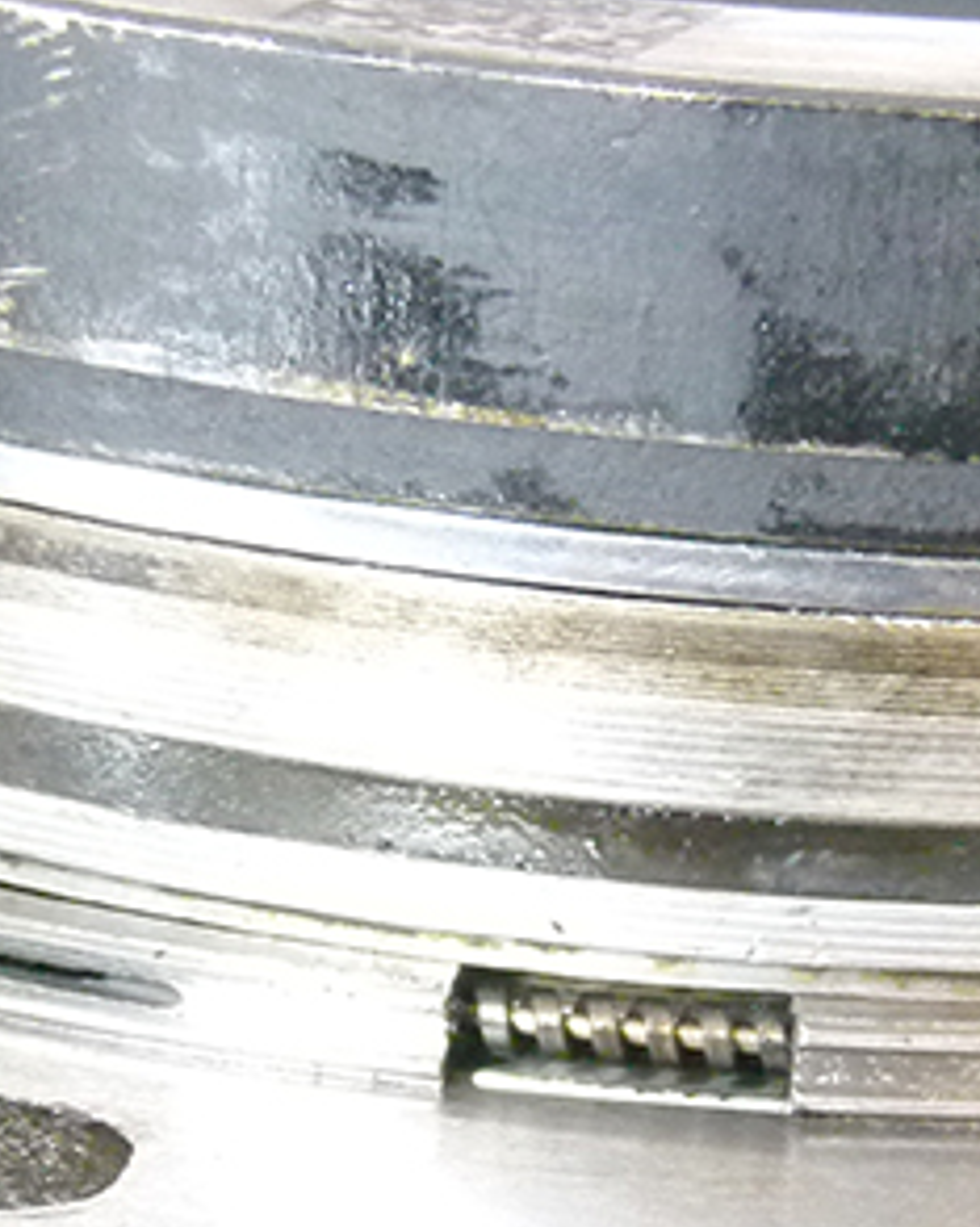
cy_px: 1068
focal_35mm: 220
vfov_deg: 8.8
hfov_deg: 7.0
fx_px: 7984
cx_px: 524
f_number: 3.3
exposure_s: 1/13
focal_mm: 11.8
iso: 400
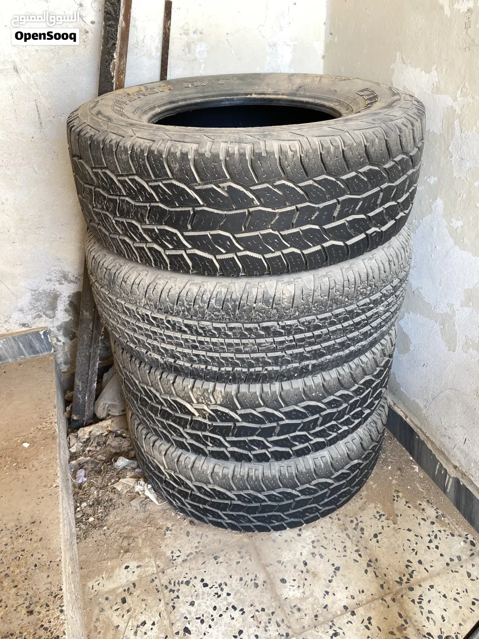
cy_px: 320
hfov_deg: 53.1
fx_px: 480
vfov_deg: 67.3
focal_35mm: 26
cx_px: 240
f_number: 1.8
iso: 40
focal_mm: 4.25
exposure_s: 1/121
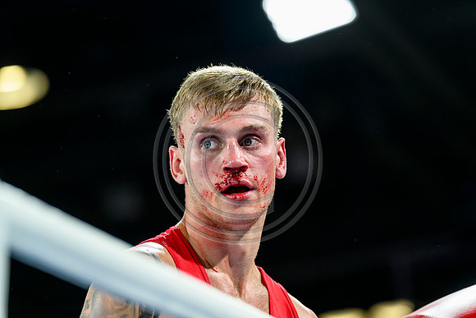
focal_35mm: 200
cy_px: 159
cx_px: 238
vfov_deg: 6.9
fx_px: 2645
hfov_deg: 10.3
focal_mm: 200
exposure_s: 1/1000
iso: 2000
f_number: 4
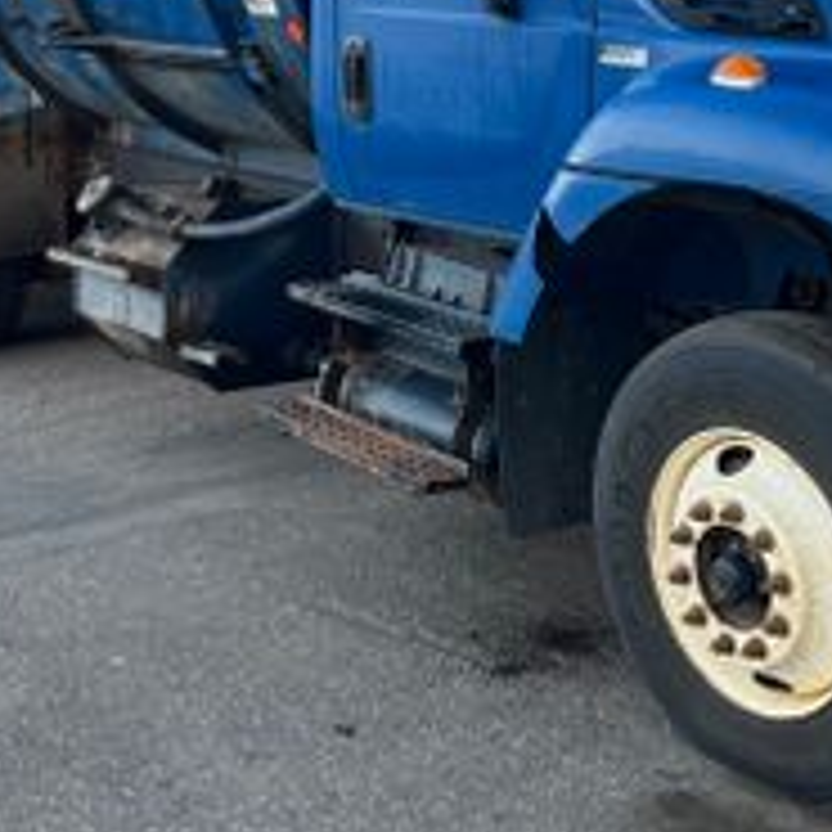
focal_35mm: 62
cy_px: 128
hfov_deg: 27.7
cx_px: 499
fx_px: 1686
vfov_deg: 27.0
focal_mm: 5.1
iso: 40
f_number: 1.6
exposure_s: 1/170
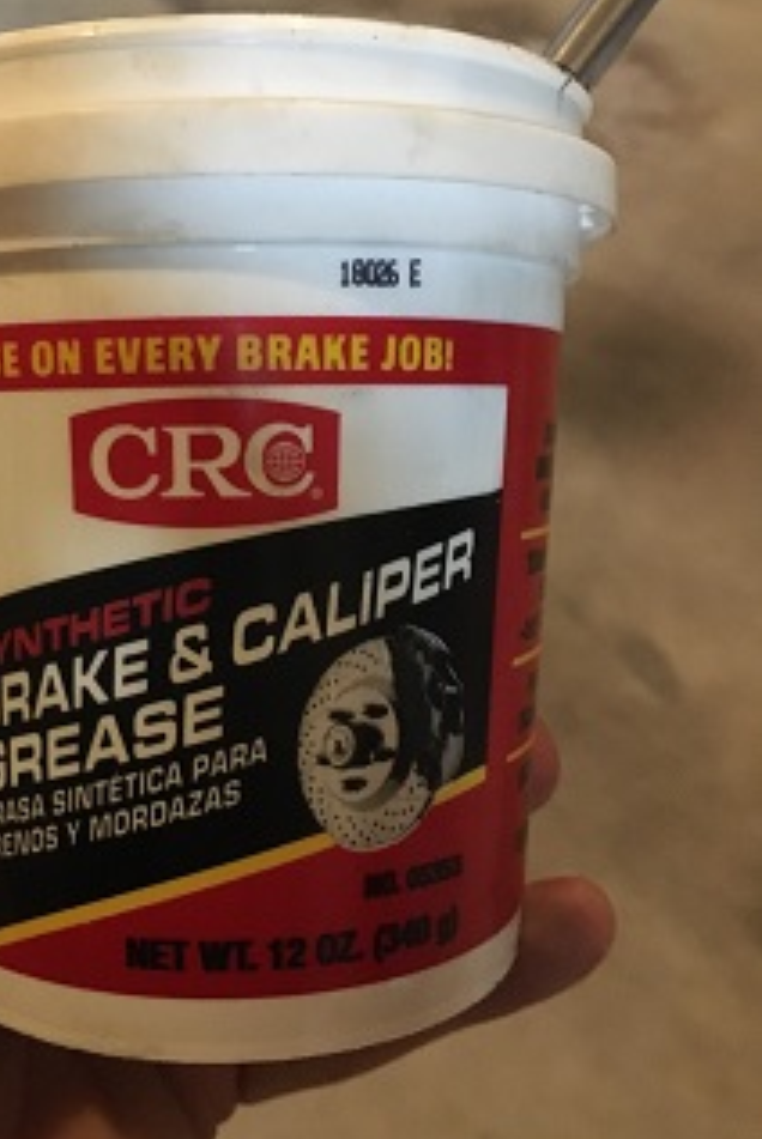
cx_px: 226
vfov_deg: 50.6
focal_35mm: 38
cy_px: 510
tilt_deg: -44.4
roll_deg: +2.1
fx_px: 1204
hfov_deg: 34.6
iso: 320
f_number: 2.2
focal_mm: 4.15
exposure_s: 1/15
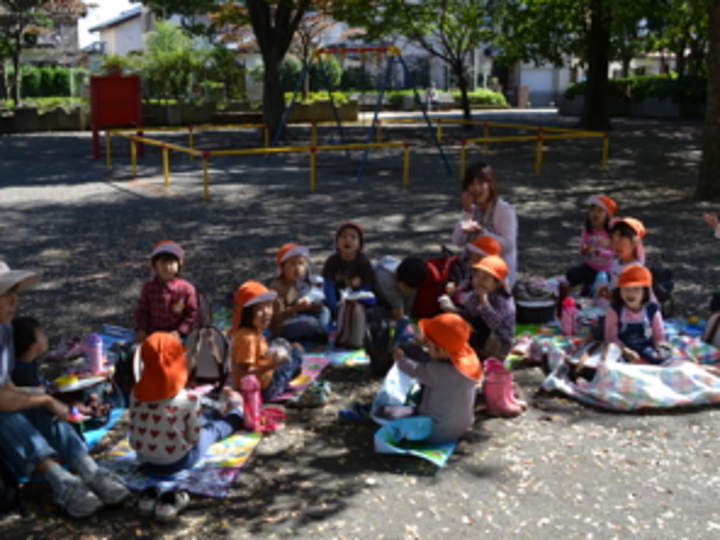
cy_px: 266
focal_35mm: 39
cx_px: 384
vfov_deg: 36.8
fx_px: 811
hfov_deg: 47.8
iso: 100
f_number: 6.3
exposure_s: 1/160
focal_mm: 20
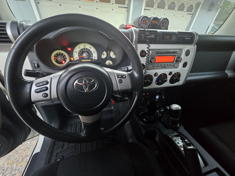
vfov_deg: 89.9
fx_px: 88
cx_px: 118
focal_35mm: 13
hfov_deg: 106.2
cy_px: 88
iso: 1250
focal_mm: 2.2
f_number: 2.2
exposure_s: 1/40
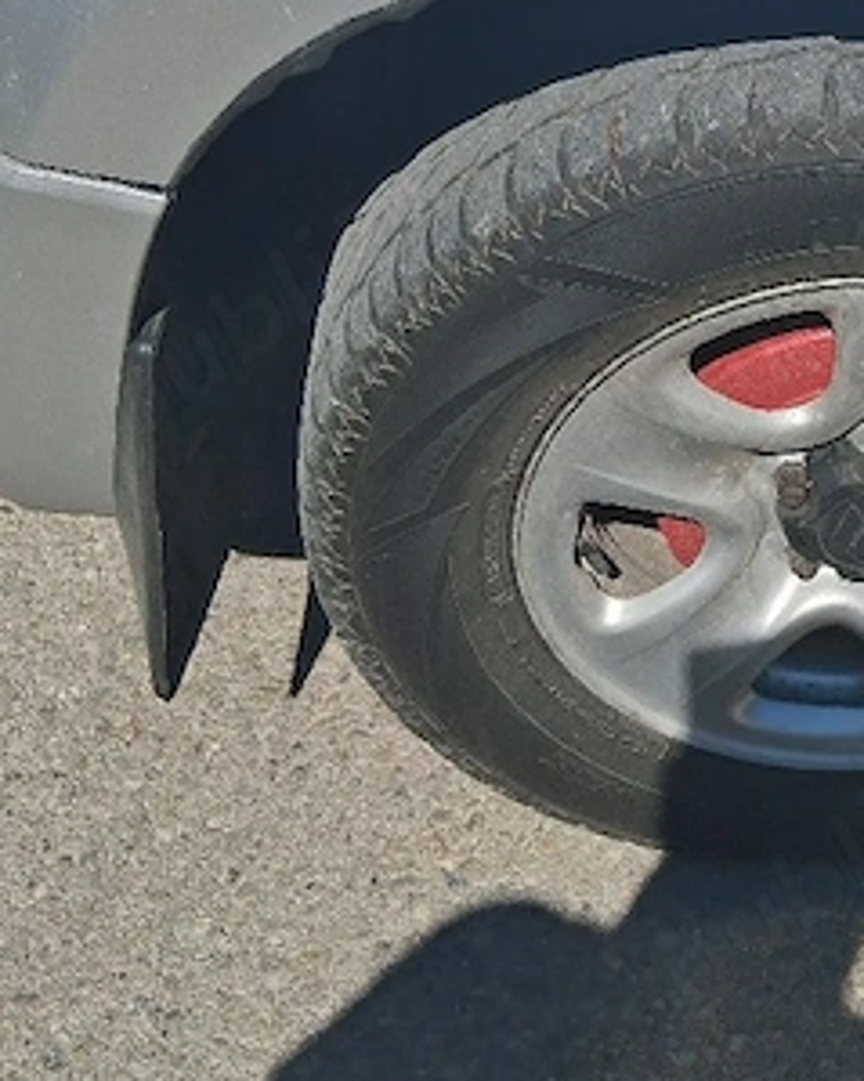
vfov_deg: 27.7
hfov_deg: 20.9
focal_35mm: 68
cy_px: 354
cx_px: 1038
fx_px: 2175
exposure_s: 1/2000
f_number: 1.8
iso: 25
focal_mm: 3.98
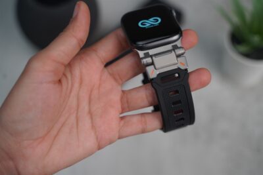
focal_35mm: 52
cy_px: 88
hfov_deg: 38.2
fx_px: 380
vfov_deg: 26.0
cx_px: 132
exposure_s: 1/160
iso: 1000
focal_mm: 52
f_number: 4
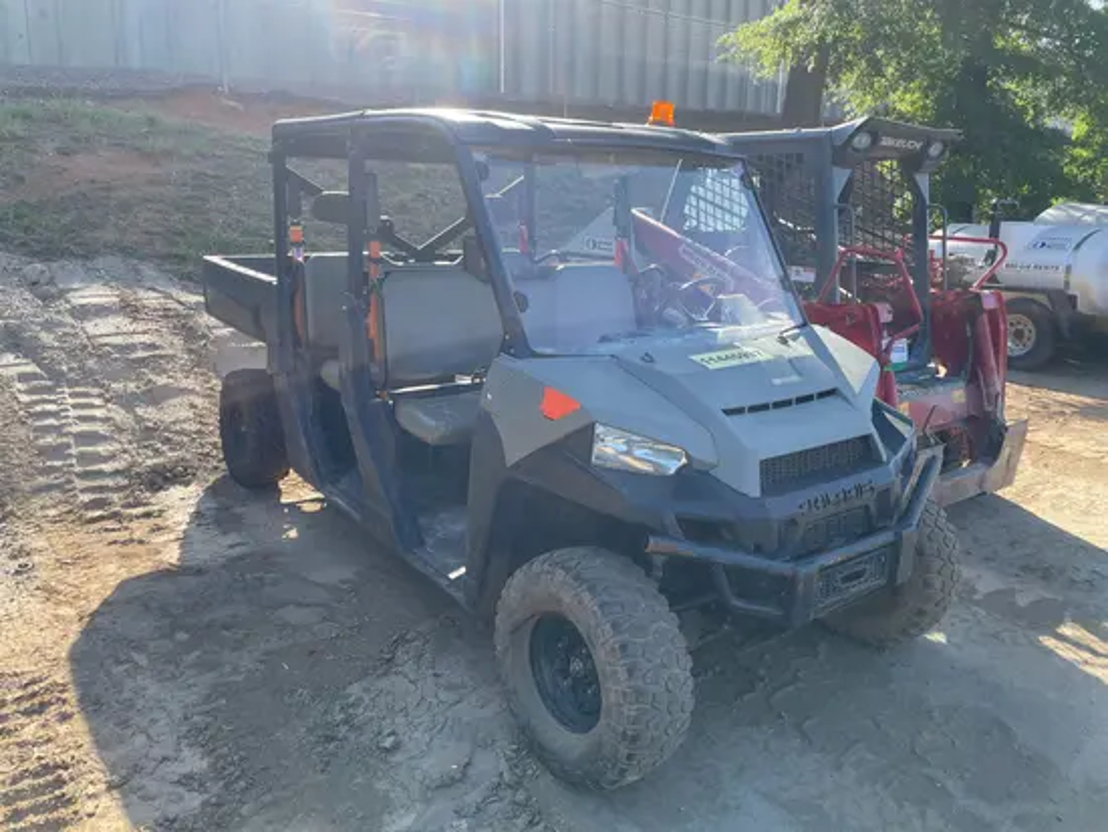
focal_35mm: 26
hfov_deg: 67.3
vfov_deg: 53.1
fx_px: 833
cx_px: 554
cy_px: 416
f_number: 1.6
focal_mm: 4.2
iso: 32
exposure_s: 1/647
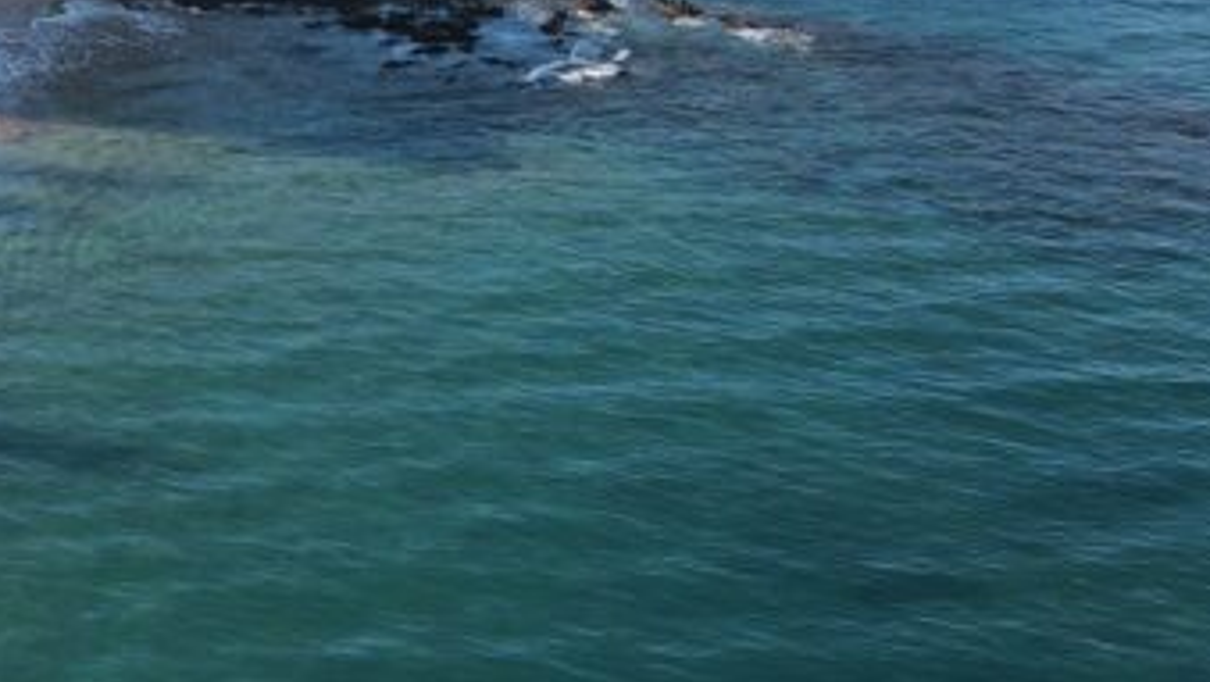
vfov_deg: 15.1
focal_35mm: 79
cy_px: 32
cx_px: -193
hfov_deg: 24.6
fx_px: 2536
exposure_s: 1/250
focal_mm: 4.5
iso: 100
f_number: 2.8
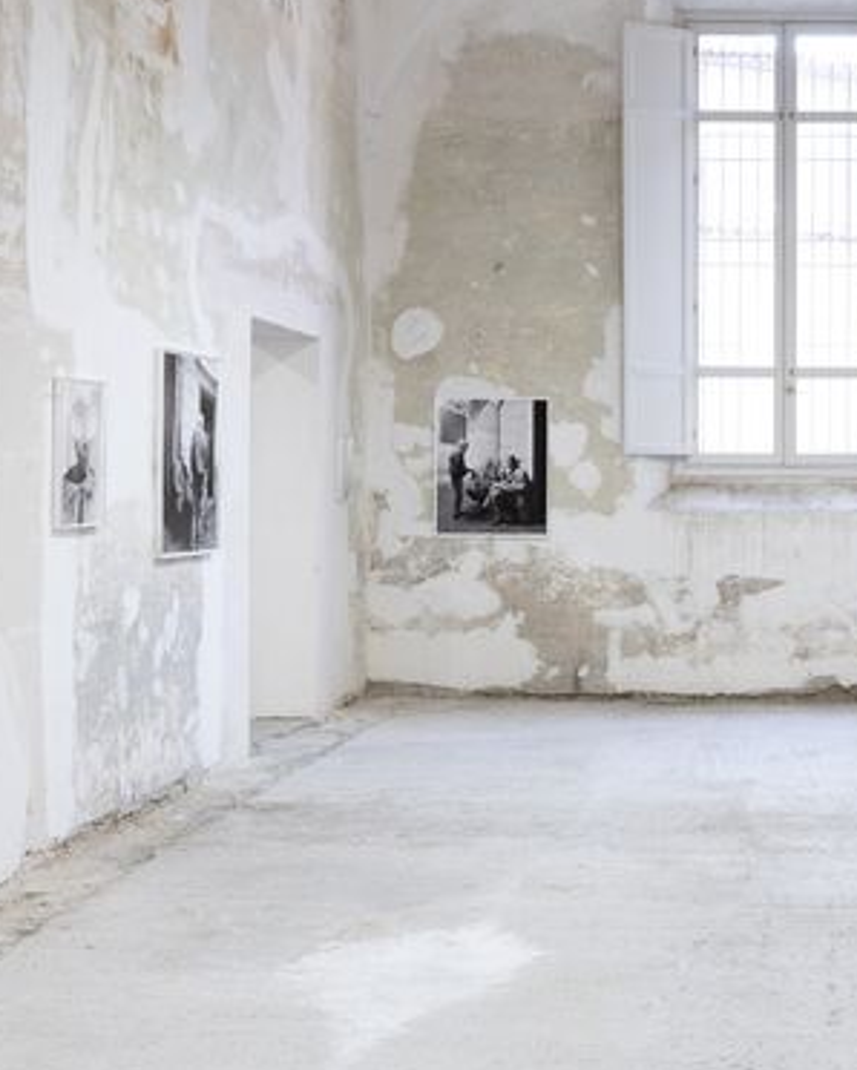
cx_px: 793
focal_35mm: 59
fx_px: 1869
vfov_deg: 31.9
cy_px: 487
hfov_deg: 25.0
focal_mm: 20
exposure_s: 1/8
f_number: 9
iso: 200
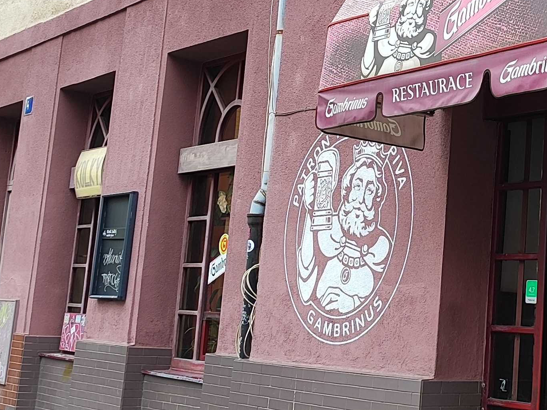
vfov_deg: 20.9
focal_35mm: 70
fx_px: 1106
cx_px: 537
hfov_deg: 26.4
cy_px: 133
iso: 60
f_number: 1.89
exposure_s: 1/100
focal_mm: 5.89
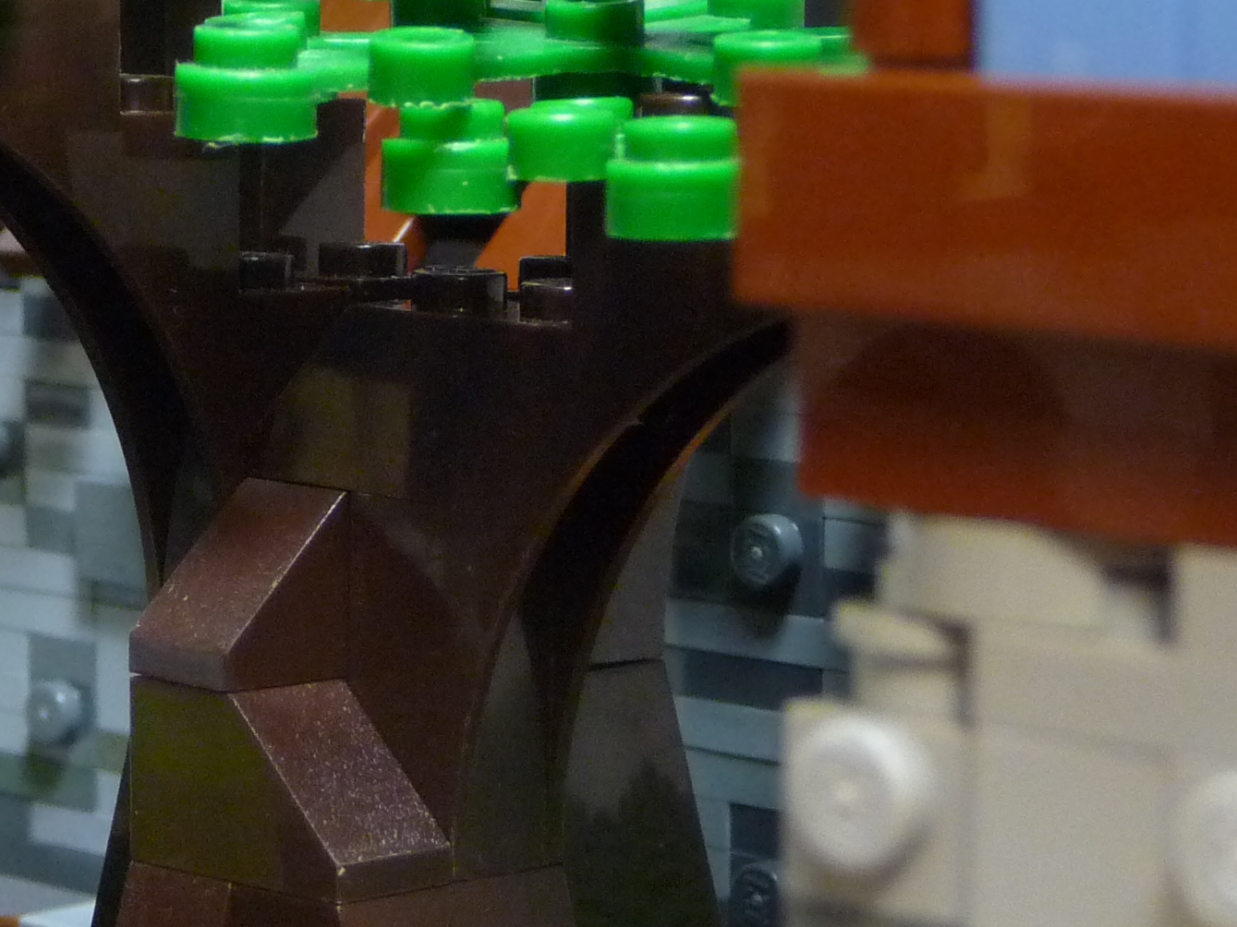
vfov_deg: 10.4
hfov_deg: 13.8
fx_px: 5074
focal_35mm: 142
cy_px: 381
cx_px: 206
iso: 320
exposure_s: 1/40
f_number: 4.3
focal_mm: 9.3
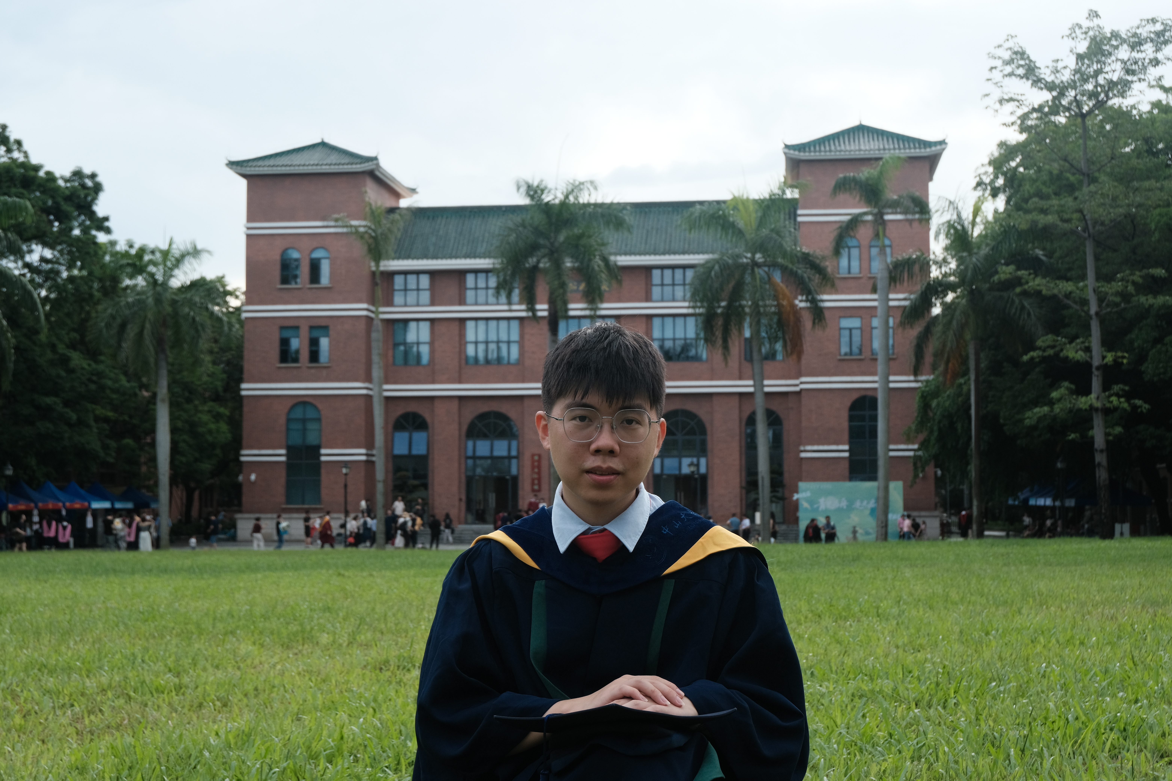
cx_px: 586
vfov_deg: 26.5
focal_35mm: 51
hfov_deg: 38.9
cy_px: 390
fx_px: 1660
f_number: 7.1
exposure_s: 1/240
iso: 320
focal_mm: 34.3
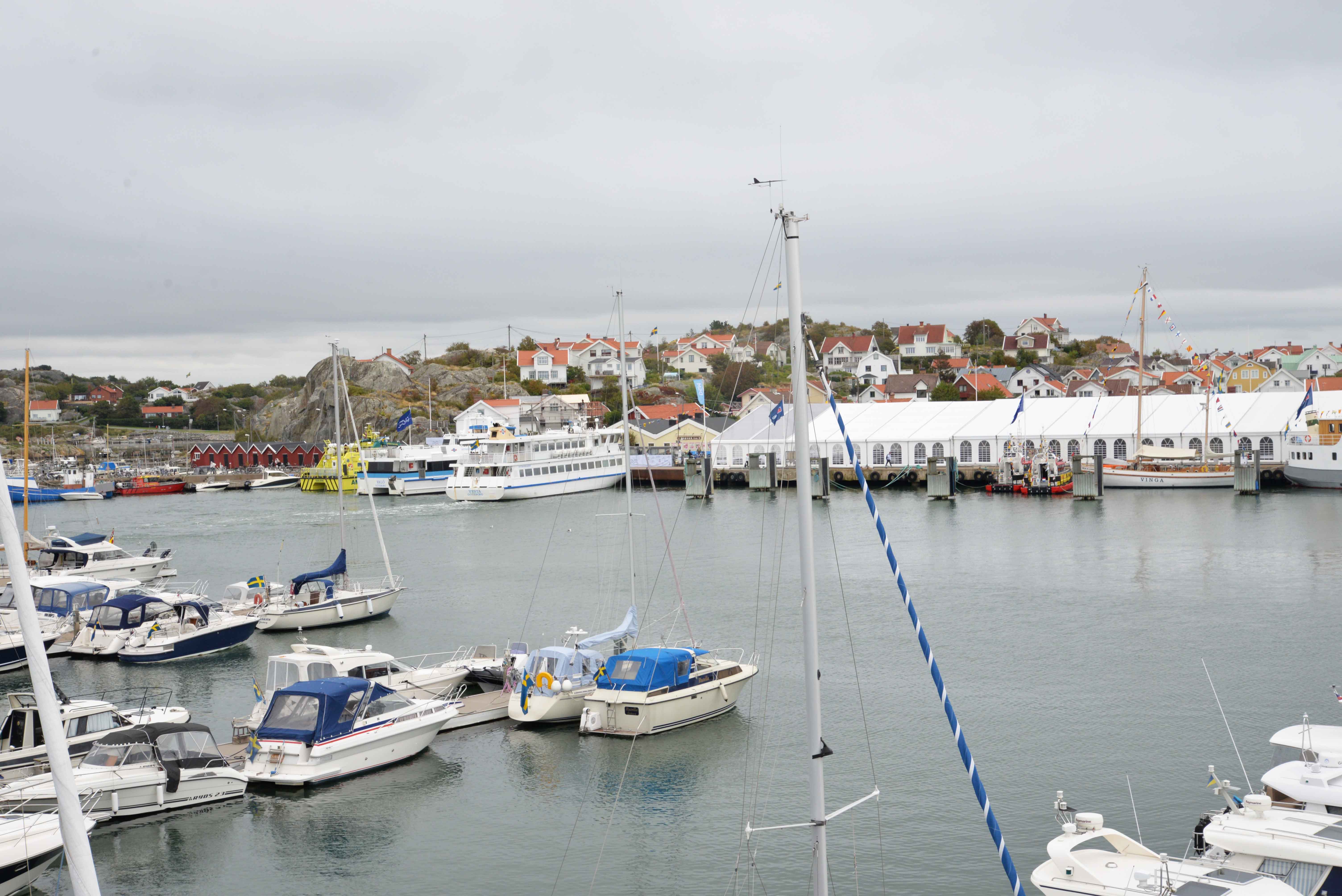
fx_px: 1865
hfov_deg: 39.6
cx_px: 671
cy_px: 448
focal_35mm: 50
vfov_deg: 27.0
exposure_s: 1/320
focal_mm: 50
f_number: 10
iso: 800
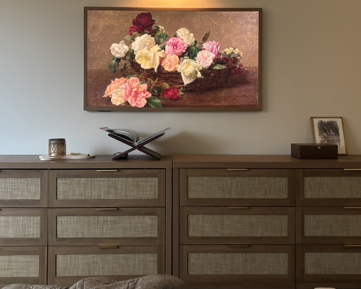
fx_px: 384
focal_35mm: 36
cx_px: 174
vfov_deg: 40.9
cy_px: 115
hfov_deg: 50.3
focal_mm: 5.96
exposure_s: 1/55
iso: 500
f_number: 1.6
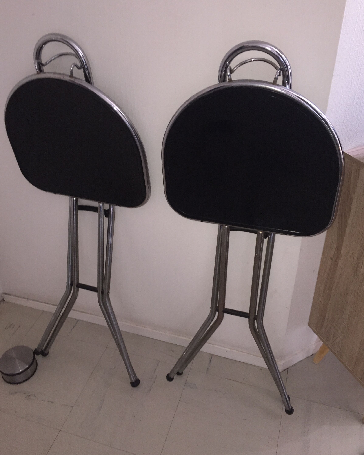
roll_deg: +3.5
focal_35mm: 31
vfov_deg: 57.2
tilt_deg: -34.4
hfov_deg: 47.1
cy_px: 220
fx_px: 417
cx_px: 179
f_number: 2.2
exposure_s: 1/33
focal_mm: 4.15
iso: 100
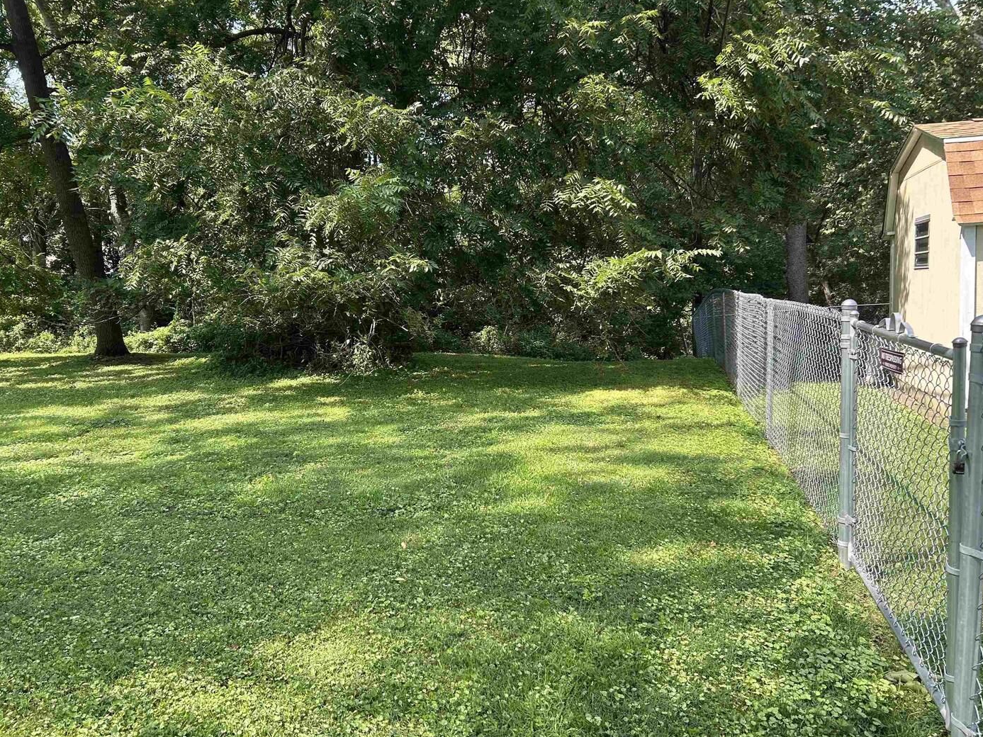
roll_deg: +2.6
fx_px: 767
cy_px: 378
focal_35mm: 27
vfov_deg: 51.3
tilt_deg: -6.8
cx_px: 487
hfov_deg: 65.3
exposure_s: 1/617
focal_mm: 5.7
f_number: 1.5
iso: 50
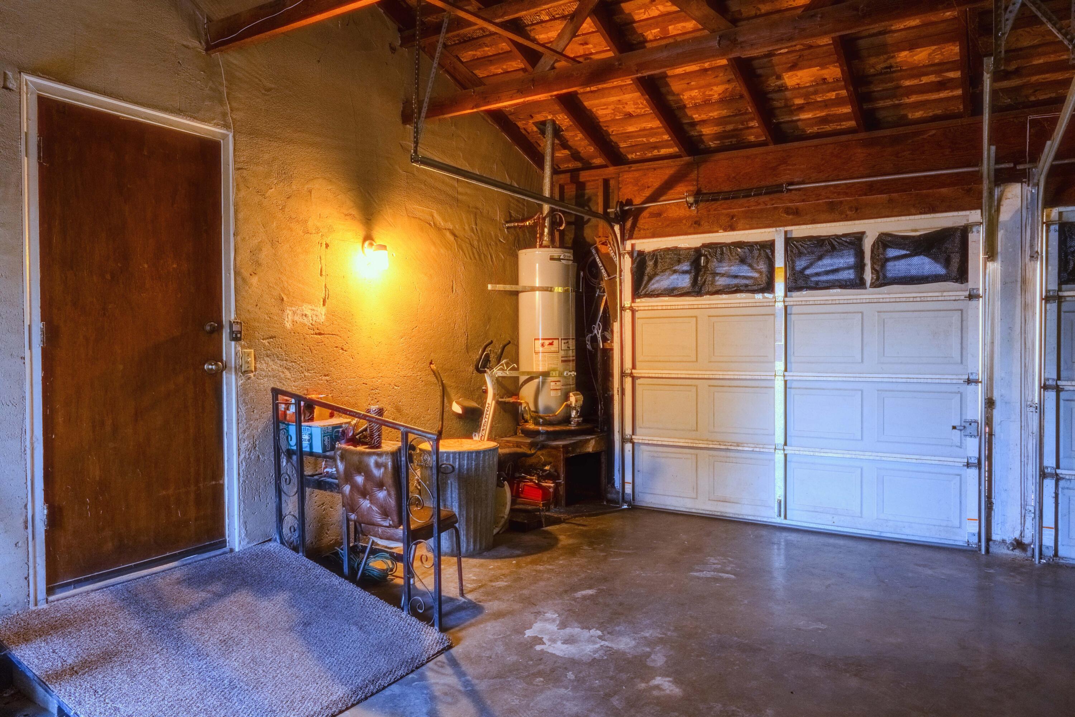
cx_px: 538
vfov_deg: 53.1
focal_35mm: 24
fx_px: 717
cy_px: 358
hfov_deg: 73.7
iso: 2000
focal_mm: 24
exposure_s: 1/200
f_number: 9
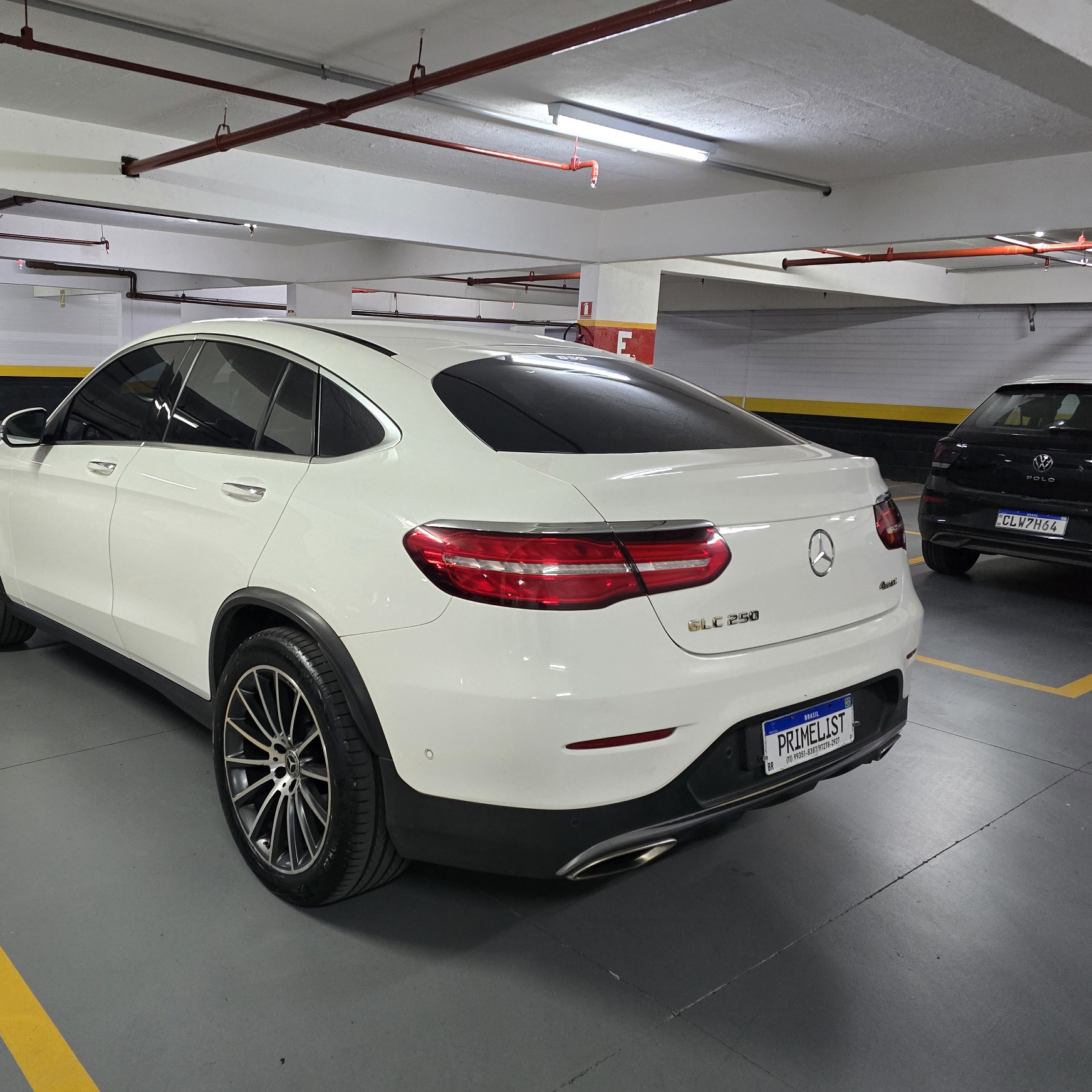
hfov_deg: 56.7
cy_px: 541
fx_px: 999
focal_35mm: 28
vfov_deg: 57.3
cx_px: 421
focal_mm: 6.3
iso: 1250
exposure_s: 1/60
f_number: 1.7
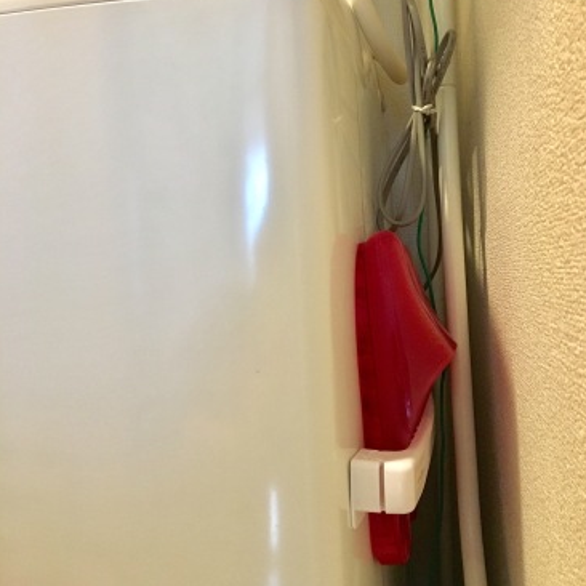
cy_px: 248
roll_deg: +2.3
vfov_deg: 47.1
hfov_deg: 47.2
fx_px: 670
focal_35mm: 35
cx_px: 295
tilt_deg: +2.3
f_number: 2.2
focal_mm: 4.15
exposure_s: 1/20
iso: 200
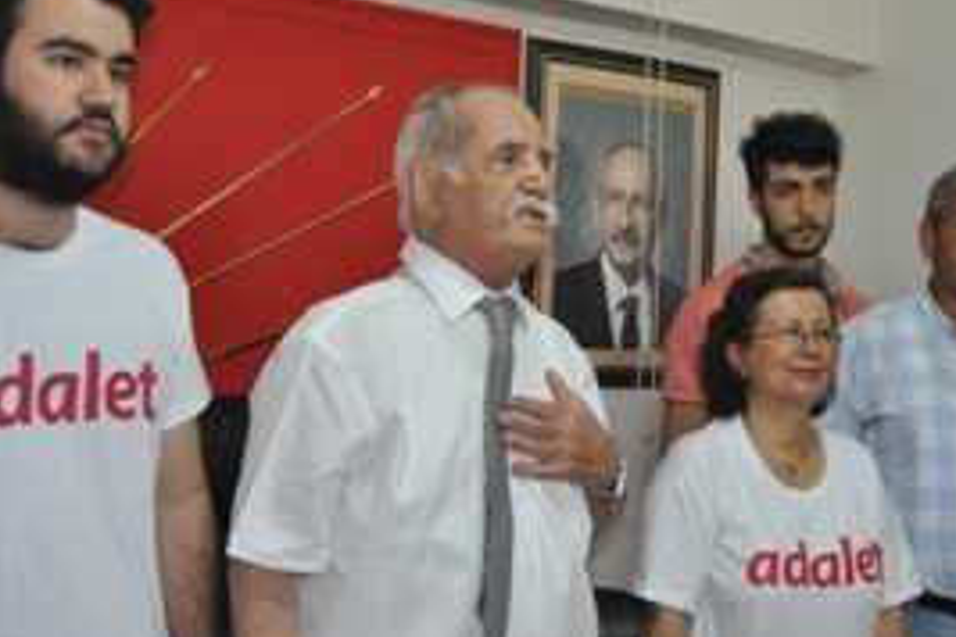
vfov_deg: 20.1
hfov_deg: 29.5
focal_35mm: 68
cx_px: 627
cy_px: 361
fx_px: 1801
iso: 800
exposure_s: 1/60
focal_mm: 27
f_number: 3.8
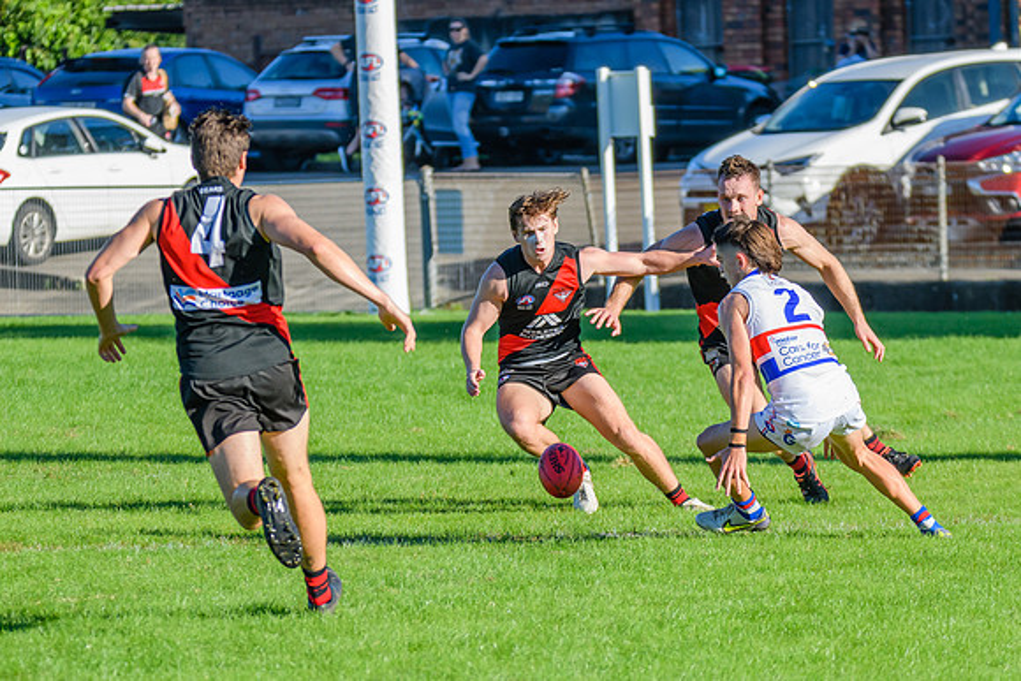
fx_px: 9878
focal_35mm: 348
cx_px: 547
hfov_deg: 5.9
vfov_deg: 3.9
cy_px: 472
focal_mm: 210
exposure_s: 1/2000
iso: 800
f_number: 6.3
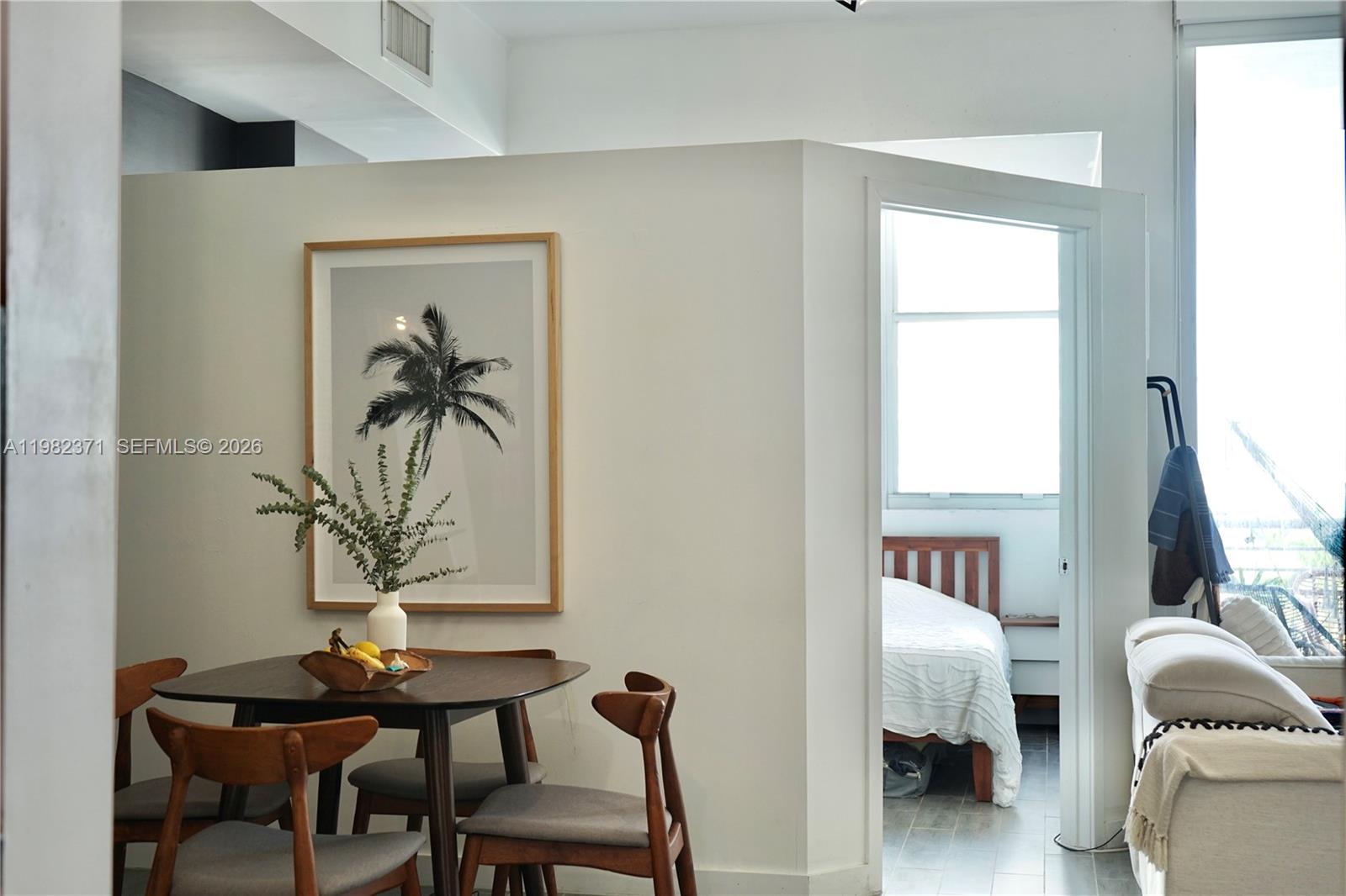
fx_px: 1570
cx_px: 673
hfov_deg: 46.4
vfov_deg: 31.9
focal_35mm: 42
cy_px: 448
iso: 400
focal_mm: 42
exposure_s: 1/60
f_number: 4.5
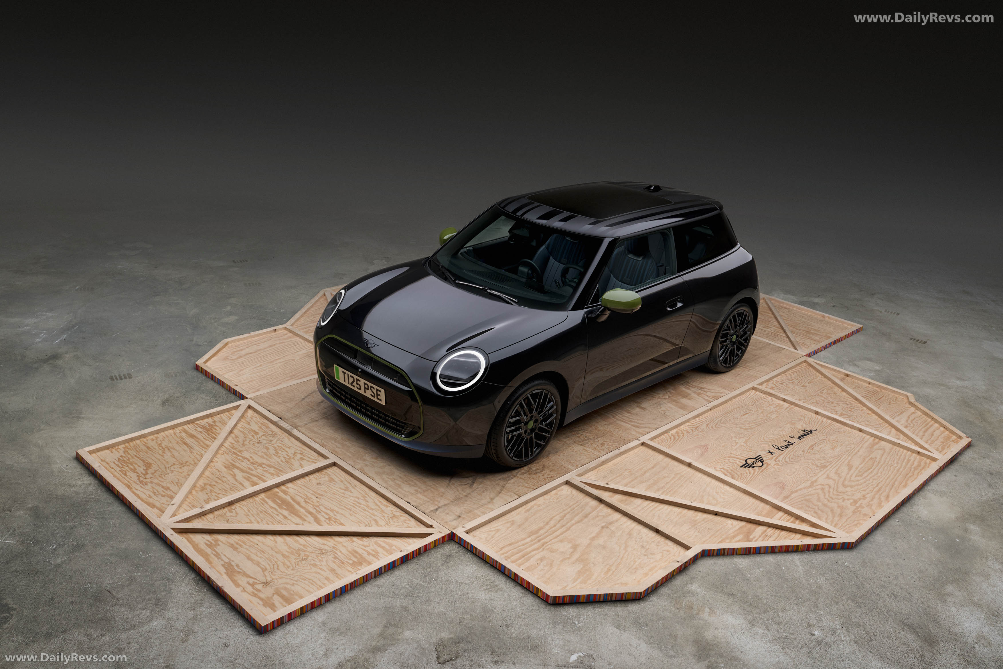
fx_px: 891
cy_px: 334
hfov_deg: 58.7
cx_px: 502
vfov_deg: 41.1
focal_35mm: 32
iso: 250
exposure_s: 1/2.5
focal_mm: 32
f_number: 8
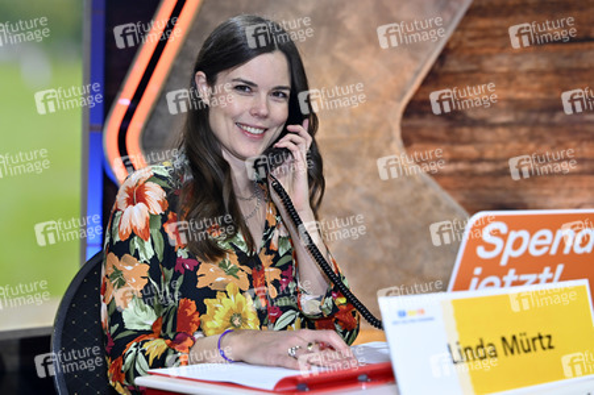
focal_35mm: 46
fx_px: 758
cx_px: 297
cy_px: 198
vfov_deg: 29.2
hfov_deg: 42.8
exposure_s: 1/200
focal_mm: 46
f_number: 4
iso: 1000
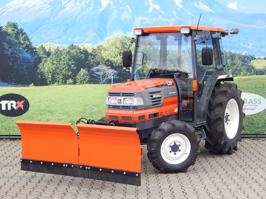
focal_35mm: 69
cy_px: 100
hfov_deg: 28.2
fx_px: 530
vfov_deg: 21.3
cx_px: 133
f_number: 4.1
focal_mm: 12.3
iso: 125
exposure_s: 1/100
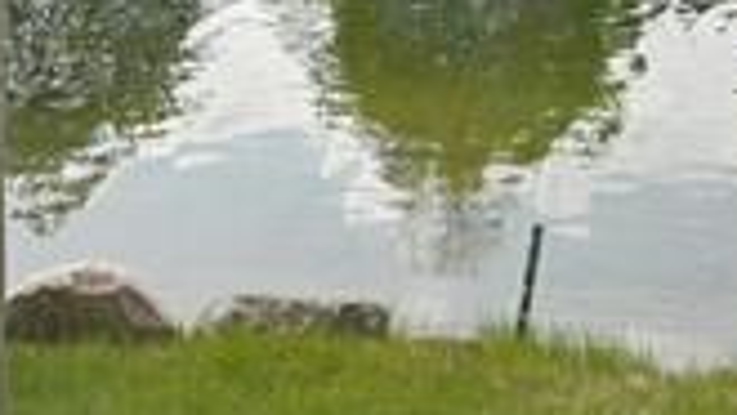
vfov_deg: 12.1
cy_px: -370
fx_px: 1779
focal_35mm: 91
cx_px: 590
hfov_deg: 23.1
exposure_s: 1/200
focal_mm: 14
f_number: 9
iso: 100
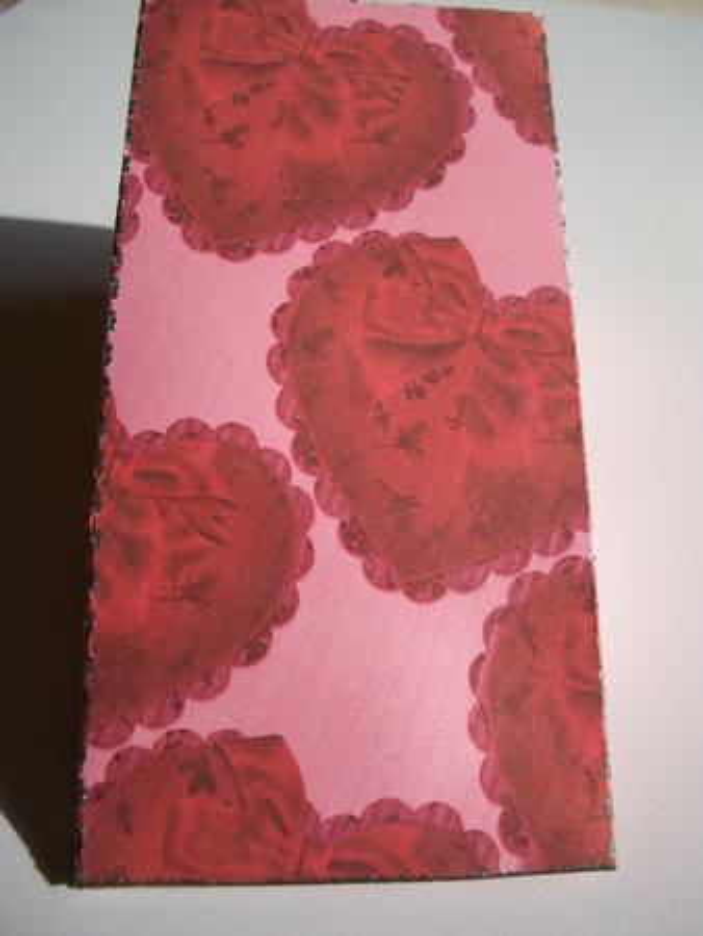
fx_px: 947
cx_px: 352
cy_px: 468
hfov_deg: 40.7
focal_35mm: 35
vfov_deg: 52.6
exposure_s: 1/640
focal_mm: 6.3
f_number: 3.1
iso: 80
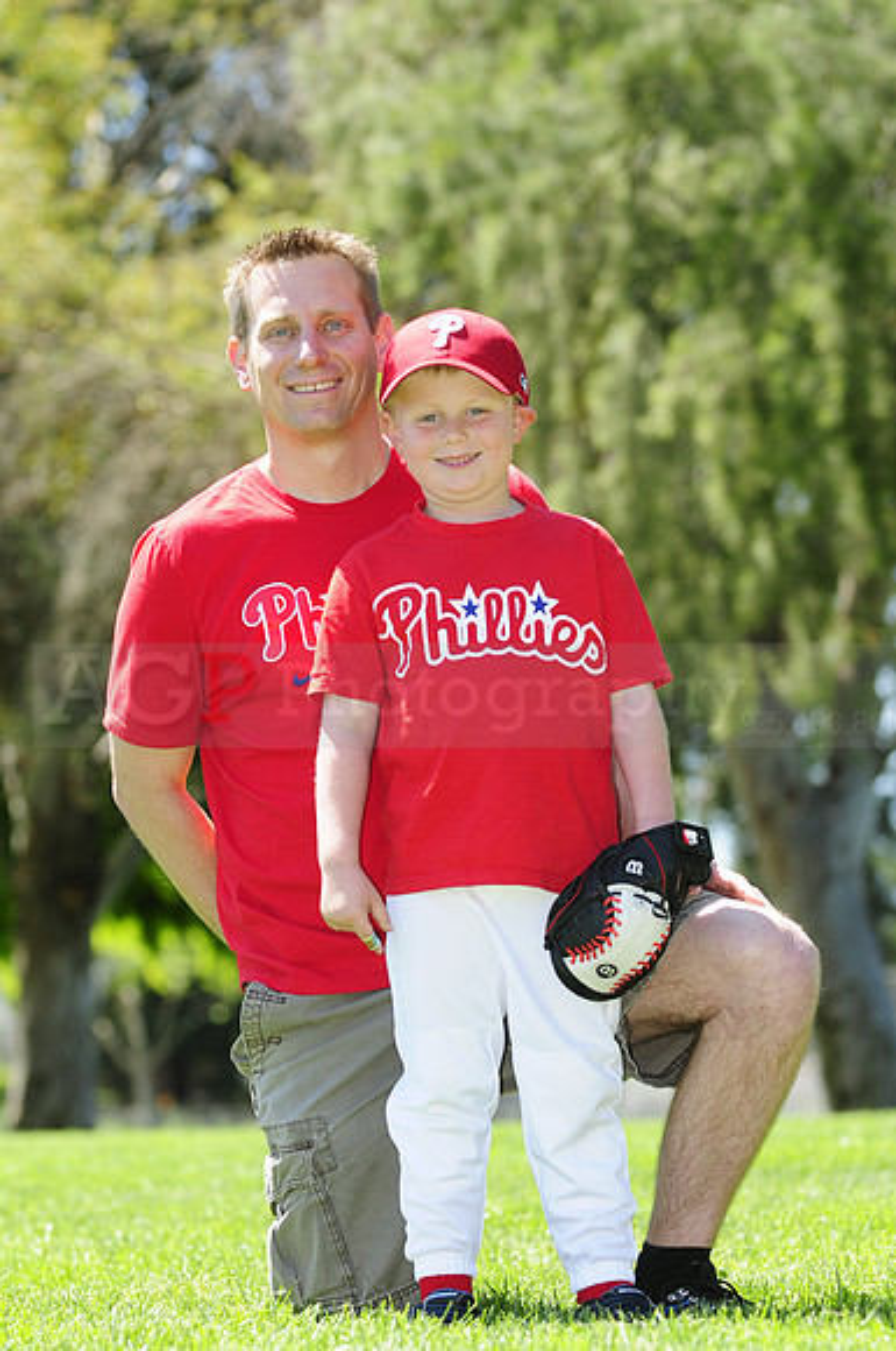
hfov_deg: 9.3
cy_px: 676
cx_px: 448
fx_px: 5504
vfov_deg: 14.0
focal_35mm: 147
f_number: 4.5
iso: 200
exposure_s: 1/500
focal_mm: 98
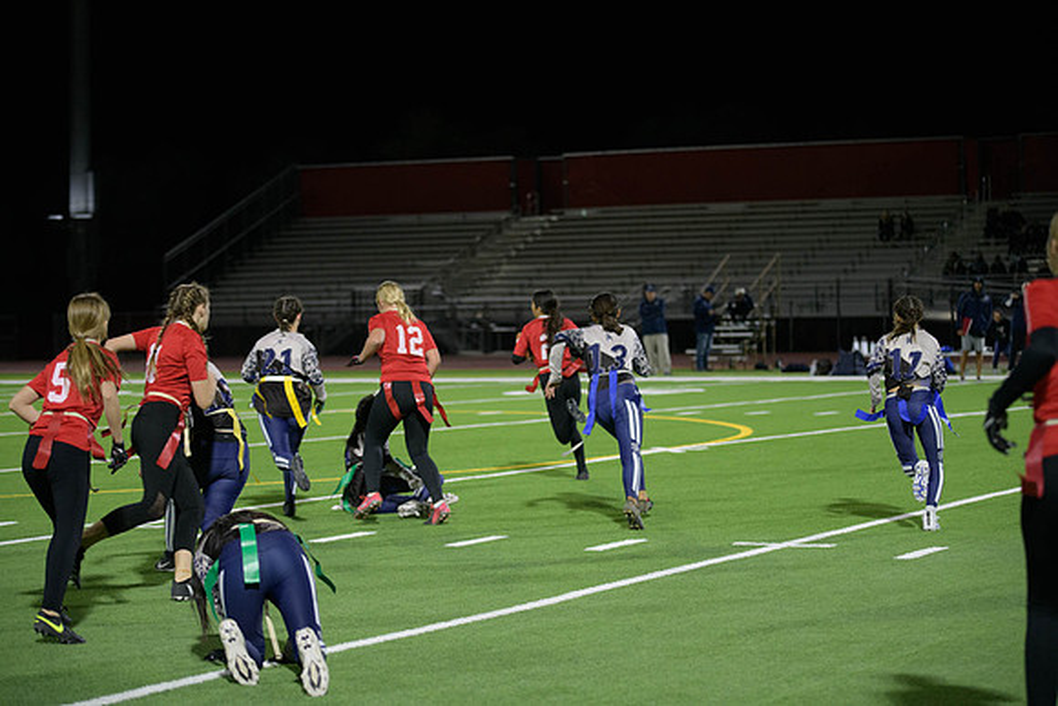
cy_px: 353
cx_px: 529
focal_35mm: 95
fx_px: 2792
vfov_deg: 14.4
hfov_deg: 21.5
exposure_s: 1/640
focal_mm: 95
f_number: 2.8
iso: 2800
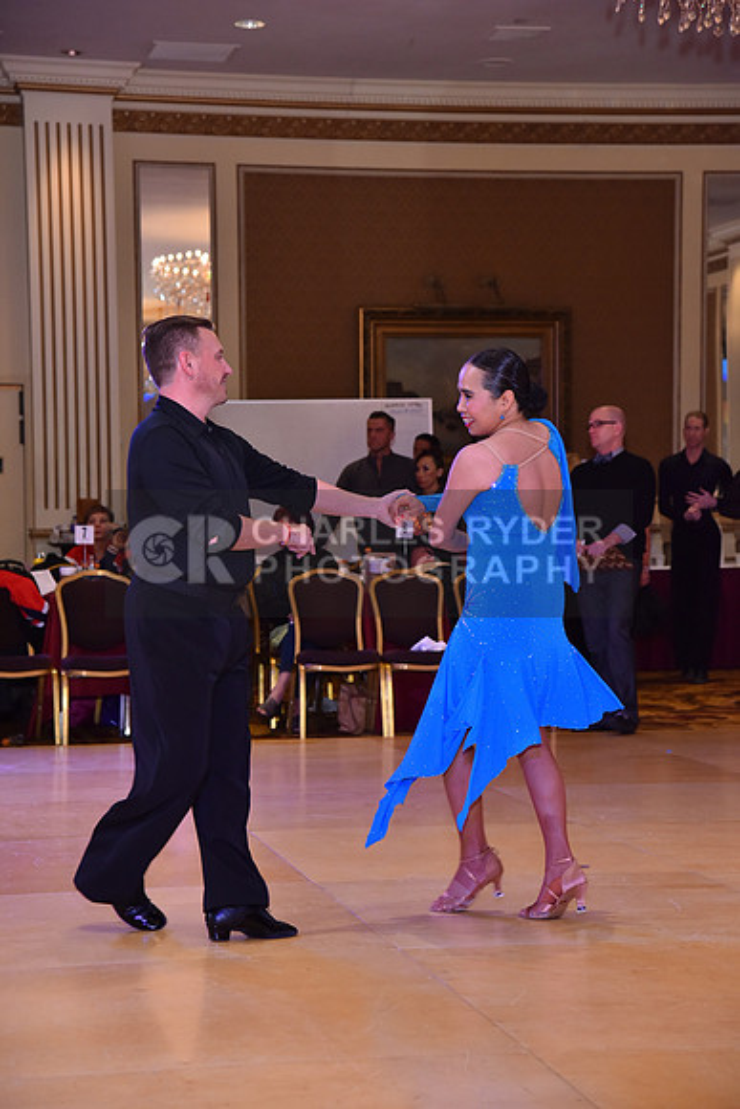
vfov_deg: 26.0
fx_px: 2403
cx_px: 370
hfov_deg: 17.5
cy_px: 554
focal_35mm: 78
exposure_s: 1/250
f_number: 5
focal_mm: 78
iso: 1600
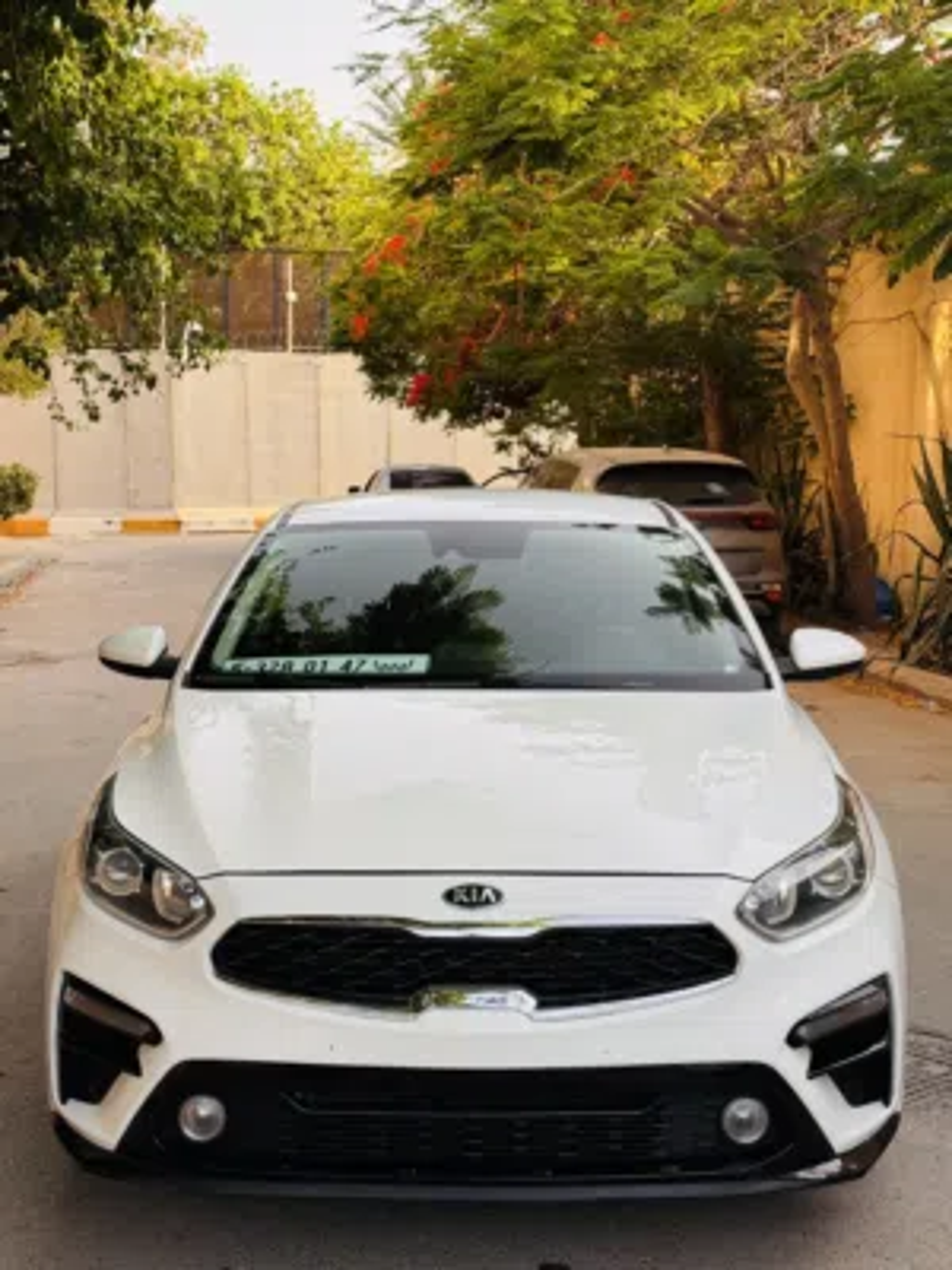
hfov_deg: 30.3
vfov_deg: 39.7
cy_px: 635
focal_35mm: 48
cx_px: 476
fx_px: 1760
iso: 64
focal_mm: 6.76
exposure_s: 1/535
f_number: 1.78
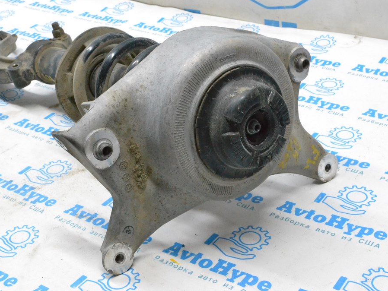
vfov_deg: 25.4
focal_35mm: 58
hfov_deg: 33.5
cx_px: 184
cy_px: 144
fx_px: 645
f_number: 13
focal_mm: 35
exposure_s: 1/100
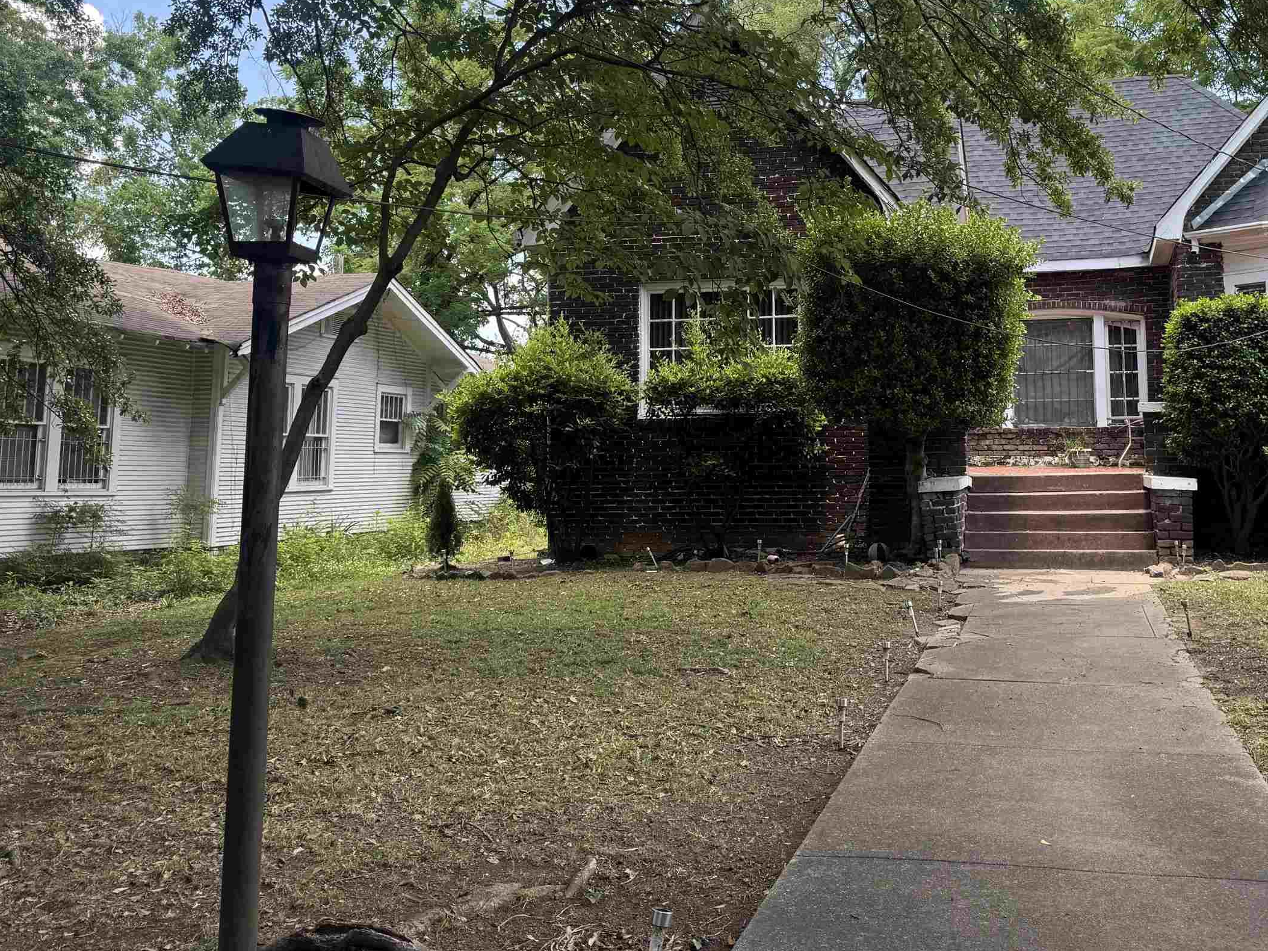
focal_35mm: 35
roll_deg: +0.0
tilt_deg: +9.3
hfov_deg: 51.9
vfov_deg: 40.0
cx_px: 816
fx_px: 1282
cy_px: 292
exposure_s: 1/499
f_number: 1.78
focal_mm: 6.76
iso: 80
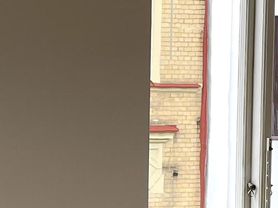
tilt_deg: -3.0
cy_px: 149
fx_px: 1357
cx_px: 55
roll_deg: -0.6
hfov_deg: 11.7
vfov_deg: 8.8
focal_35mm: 169
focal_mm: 4.2
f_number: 1.6
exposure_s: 1/140
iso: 32
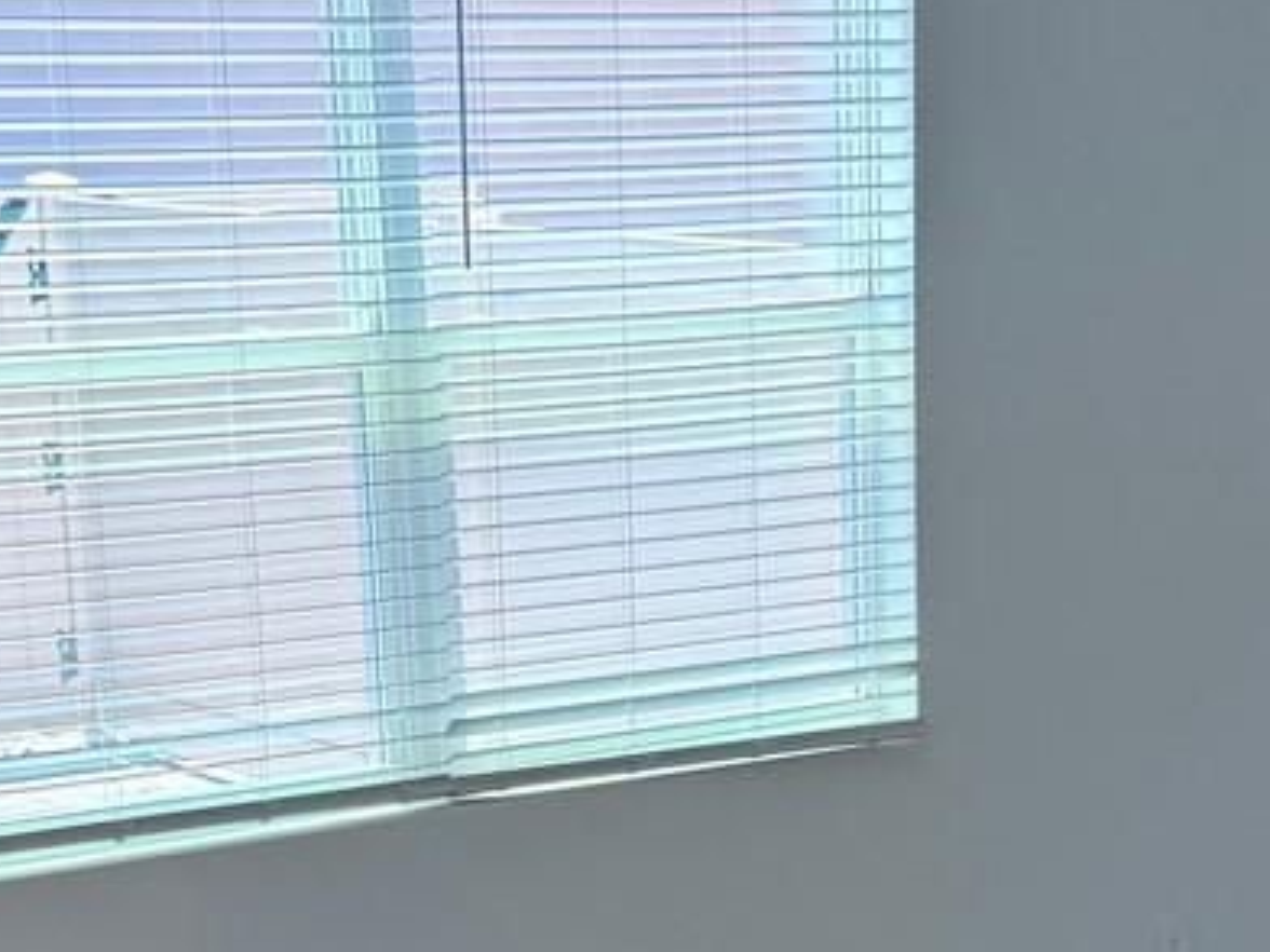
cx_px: 829
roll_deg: +0.3
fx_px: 3595
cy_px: 1094
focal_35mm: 98
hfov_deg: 20.0
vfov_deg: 14.7
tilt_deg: -16.2
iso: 100
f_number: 1.78
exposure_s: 1/257
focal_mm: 6.76
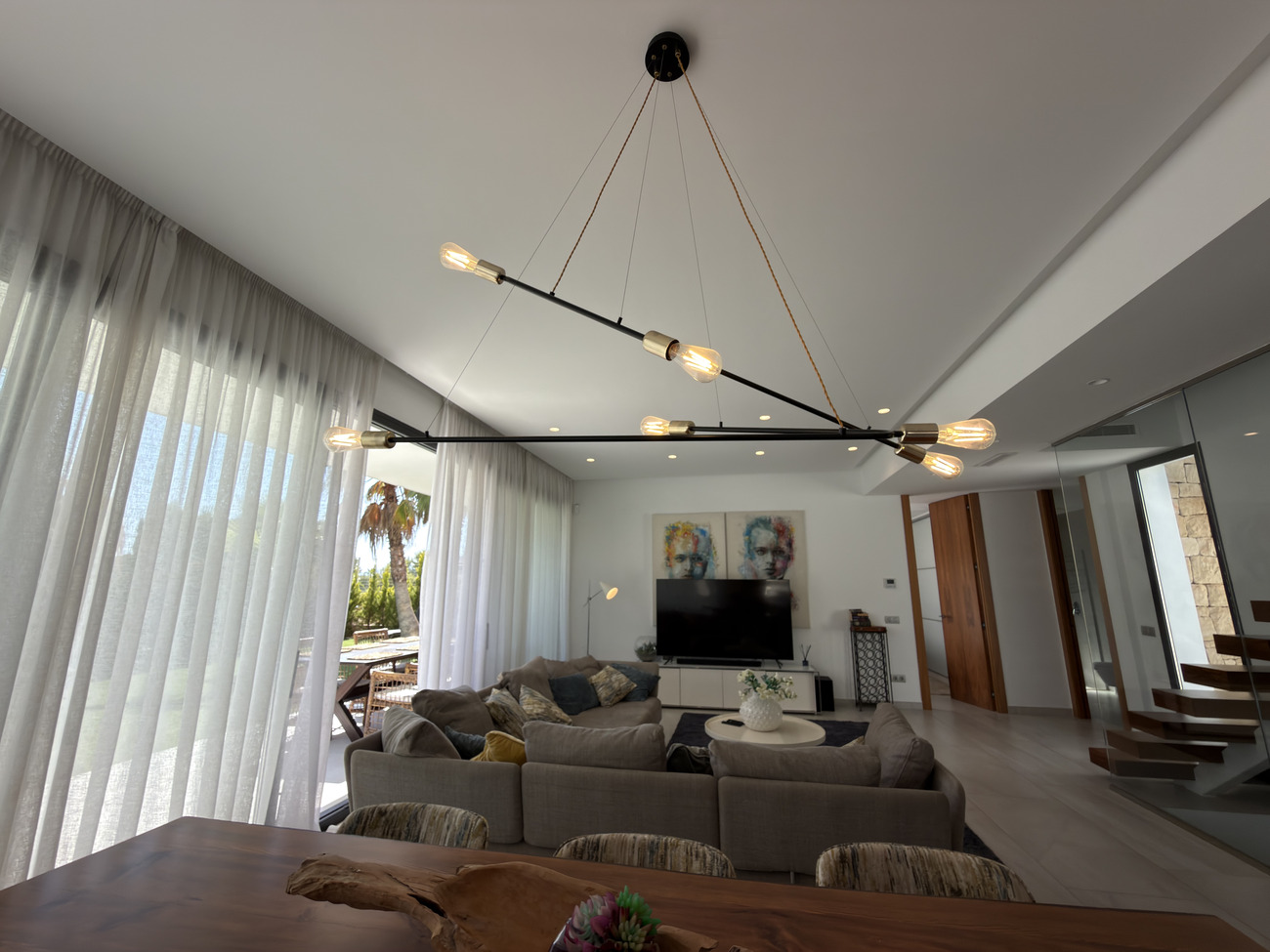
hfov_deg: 102.1
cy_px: 476
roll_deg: -0.1
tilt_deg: +12.3
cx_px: 635
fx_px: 514
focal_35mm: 14
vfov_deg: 85.7
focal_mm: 2.22
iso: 16
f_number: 2.2
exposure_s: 1/197
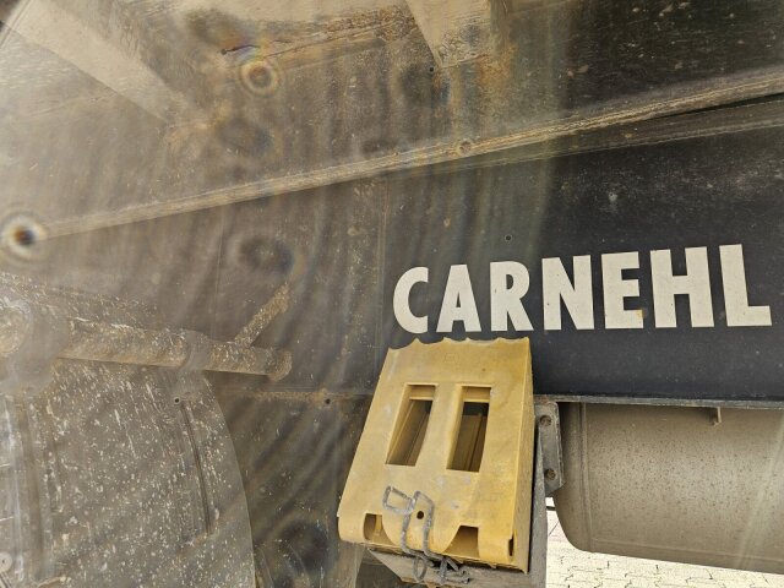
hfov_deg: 73.9
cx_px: 392
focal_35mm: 23
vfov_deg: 58.9
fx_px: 521
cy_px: 294
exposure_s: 1/190
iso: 64
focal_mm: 5.4
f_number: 1.8
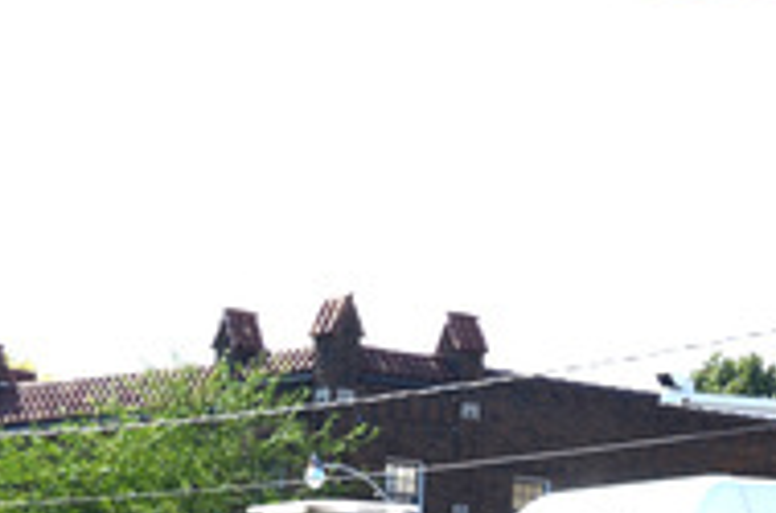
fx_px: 4730
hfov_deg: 9.4
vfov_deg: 6.1
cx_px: 337
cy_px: 763
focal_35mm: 220
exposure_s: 1/200
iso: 100
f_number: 9
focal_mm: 46
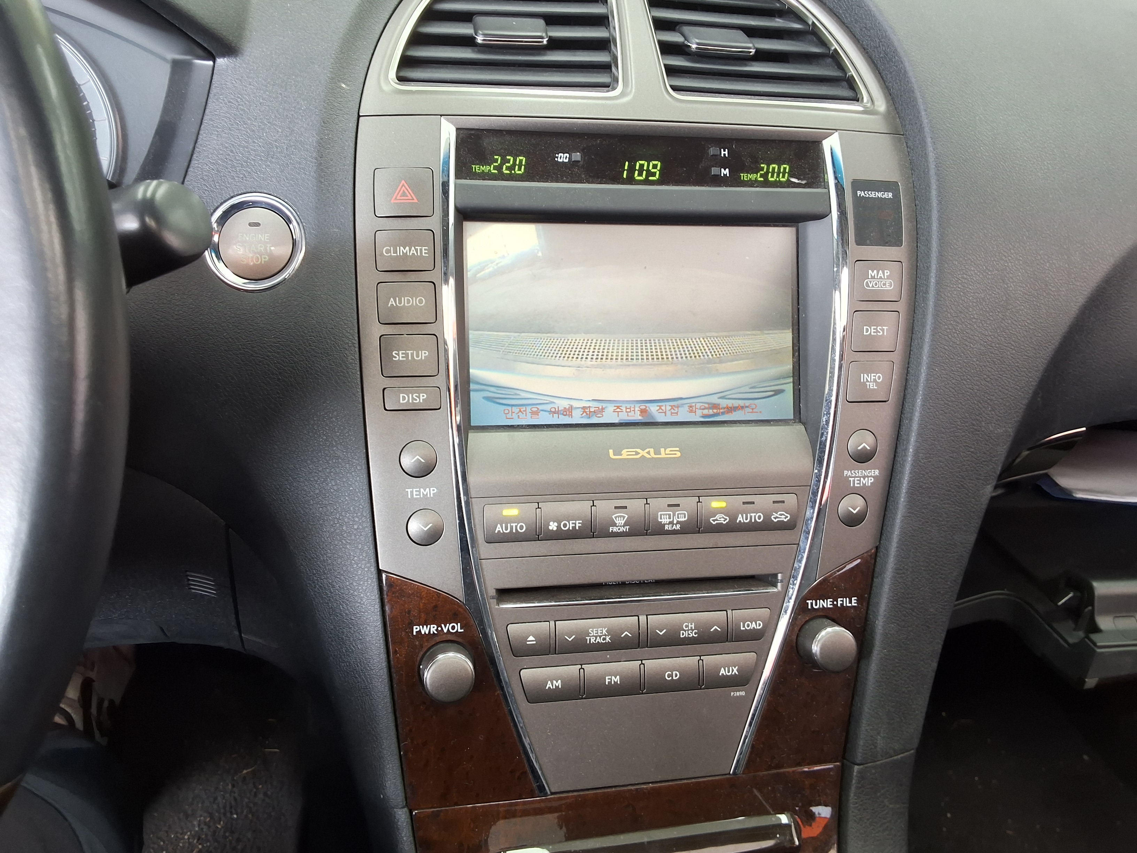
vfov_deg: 49.7
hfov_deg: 63.4
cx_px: 568
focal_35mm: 28
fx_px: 920
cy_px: 426
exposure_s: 1/40
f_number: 1.9
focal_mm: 2.91
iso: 50
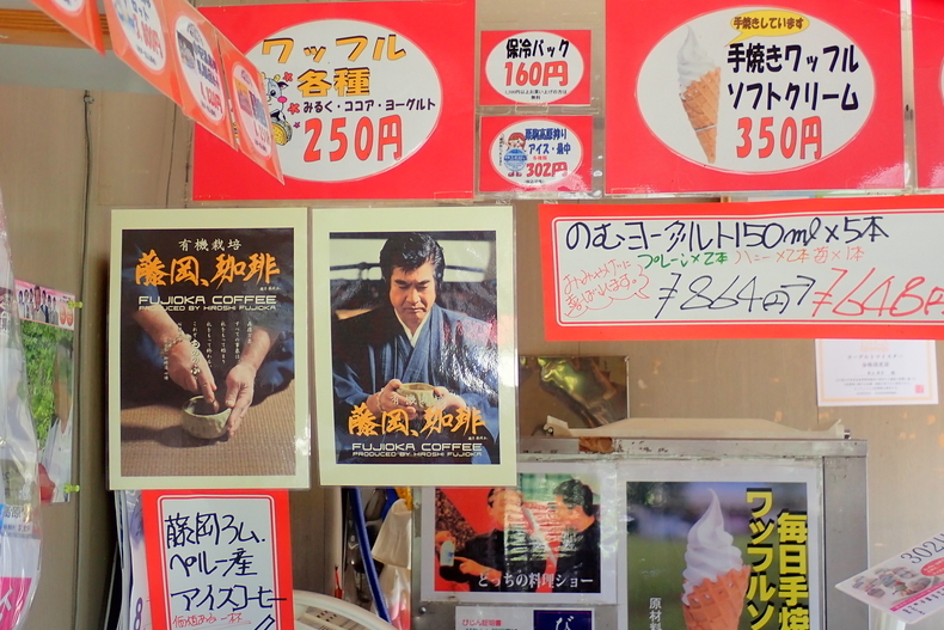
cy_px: 294
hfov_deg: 33.4
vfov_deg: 22.6
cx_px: 467
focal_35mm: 60
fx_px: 1574
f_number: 3.5
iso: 200
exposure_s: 1/60
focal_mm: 10.29
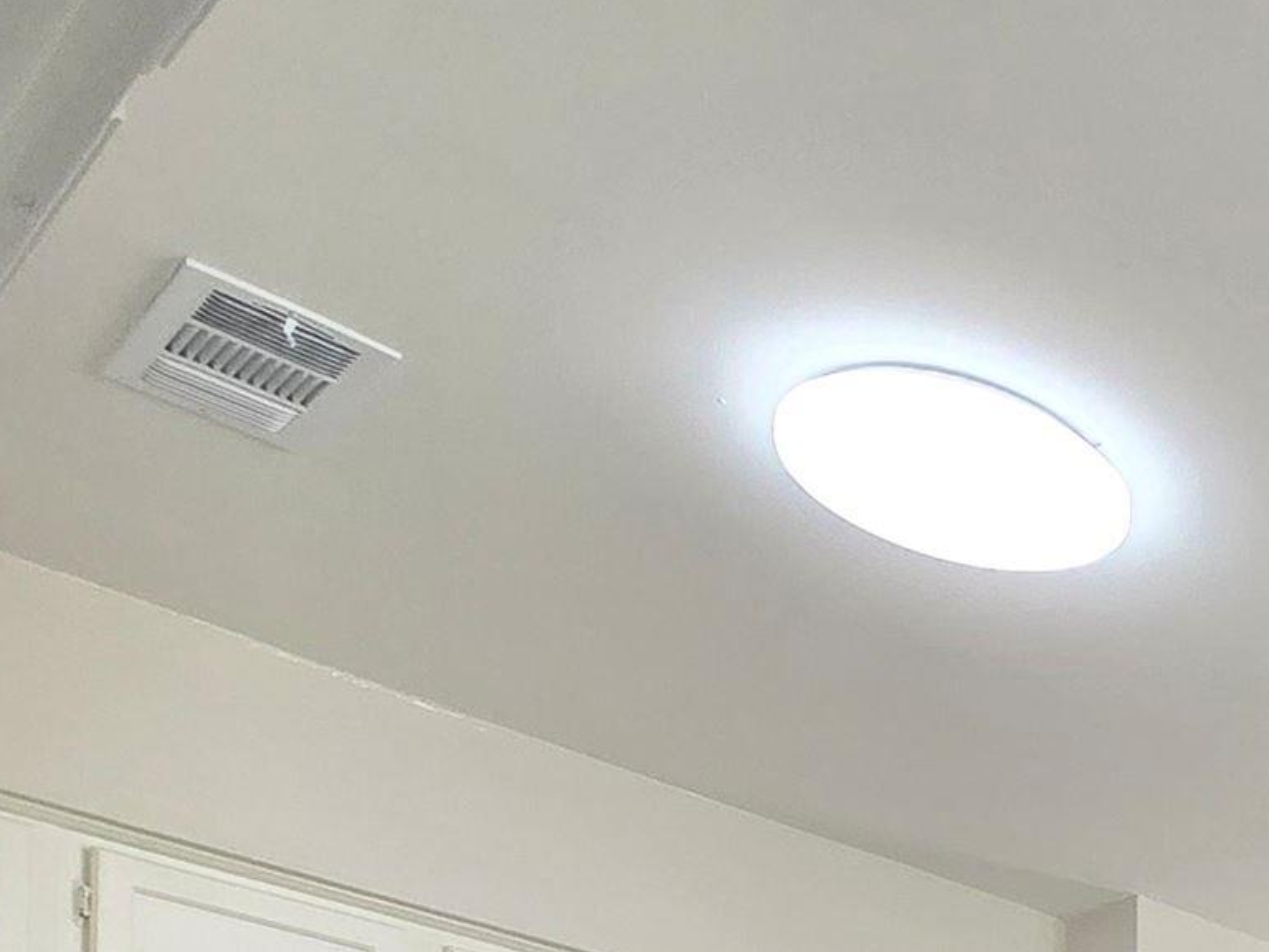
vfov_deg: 20.2
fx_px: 1906
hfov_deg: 27.0
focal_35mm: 52
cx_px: 1862
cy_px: 1711
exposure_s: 1/60
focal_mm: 2.2
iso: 160
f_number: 2.2
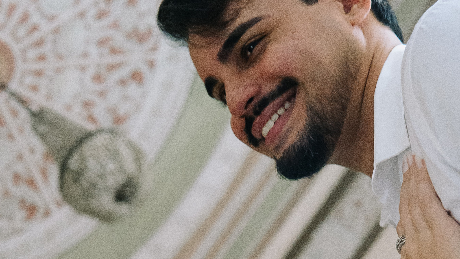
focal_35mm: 71
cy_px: 323
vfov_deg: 16.2
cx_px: 229
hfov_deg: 29.7
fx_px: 866
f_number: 3.5
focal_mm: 30
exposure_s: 1/160
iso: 5000
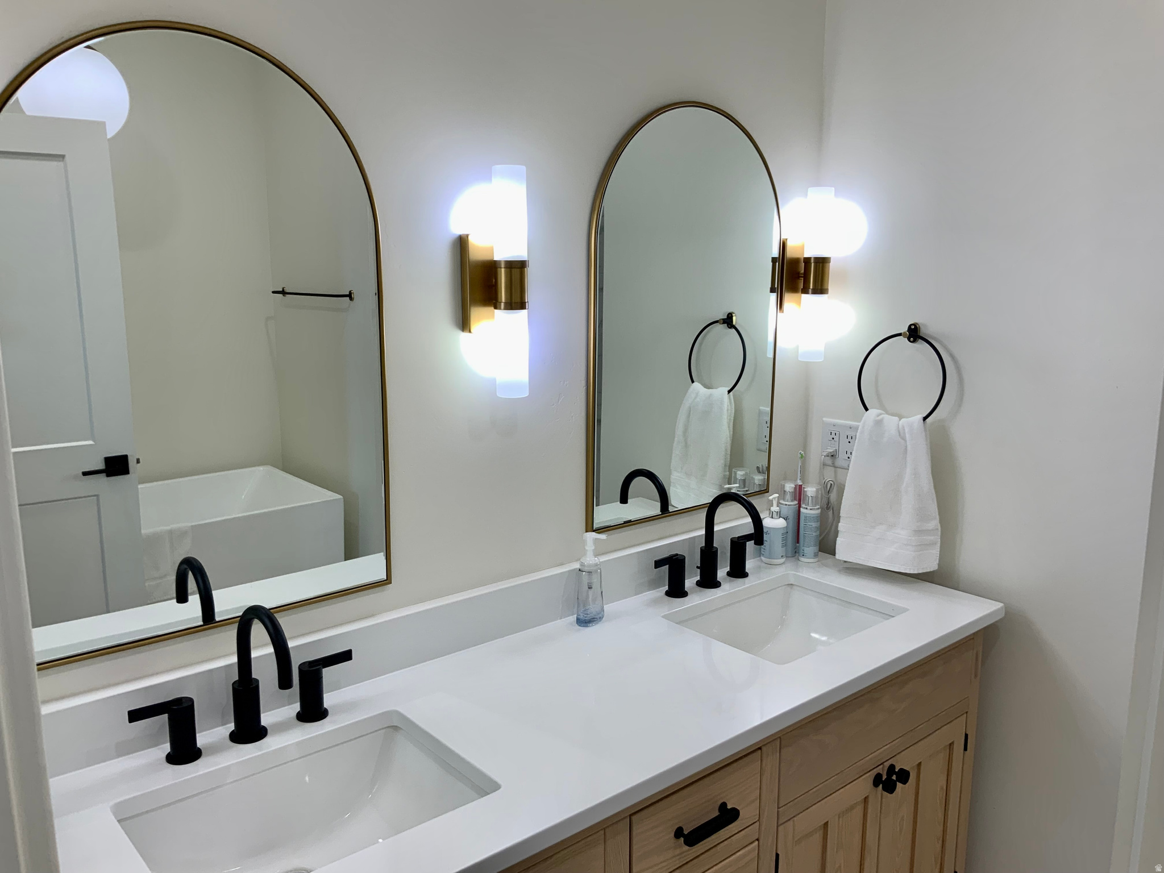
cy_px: 436
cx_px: 582
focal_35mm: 29
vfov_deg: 48.2
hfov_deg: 61.7
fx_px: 975
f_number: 1.8
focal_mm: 3
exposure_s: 1/120
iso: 20
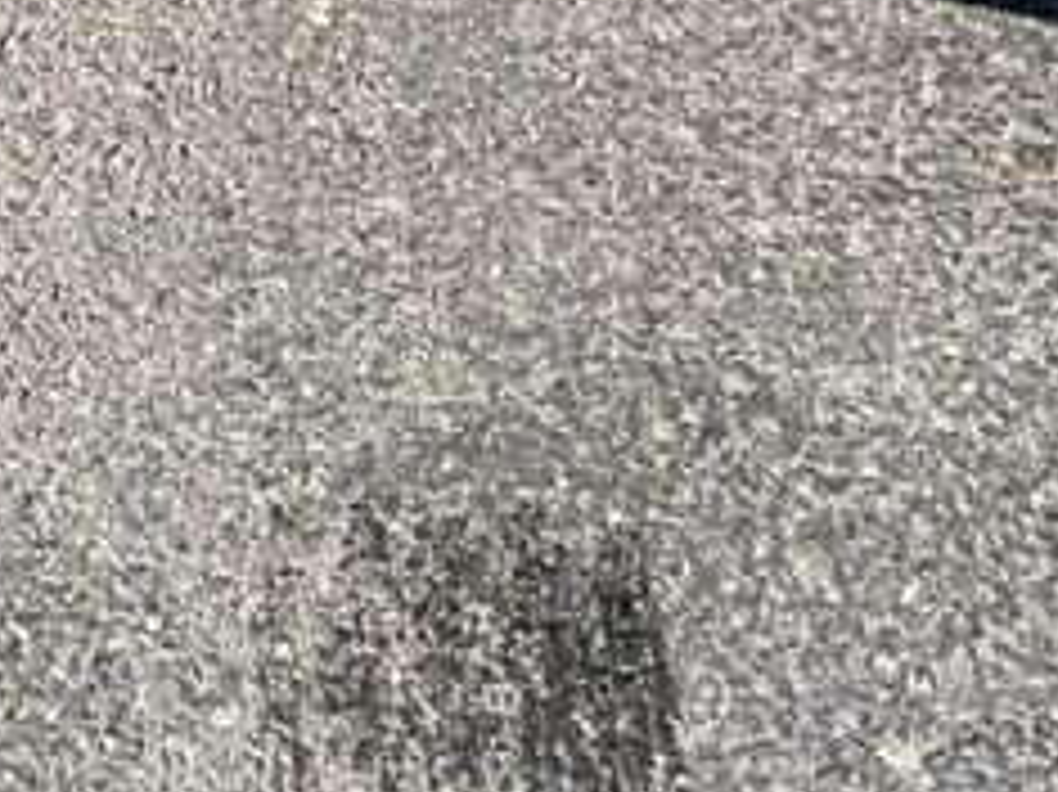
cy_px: -1476
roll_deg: -1.6
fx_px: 4613
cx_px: 119
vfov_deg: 8.4
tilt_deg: -16.5
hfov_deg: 13.0
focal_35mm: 151
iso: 50
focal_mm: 5.1
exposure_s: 1/1028
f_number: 1.6
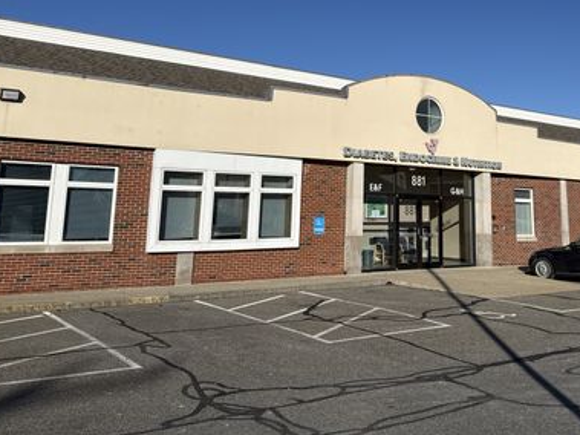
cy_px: 96
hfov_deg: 48.1
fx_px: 636
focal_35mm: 38
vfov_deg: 36.6
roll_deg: -1.1
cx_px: 392
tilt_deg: +12.6
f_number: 1.78
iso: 80
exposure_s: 1/10309
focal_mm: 6.76
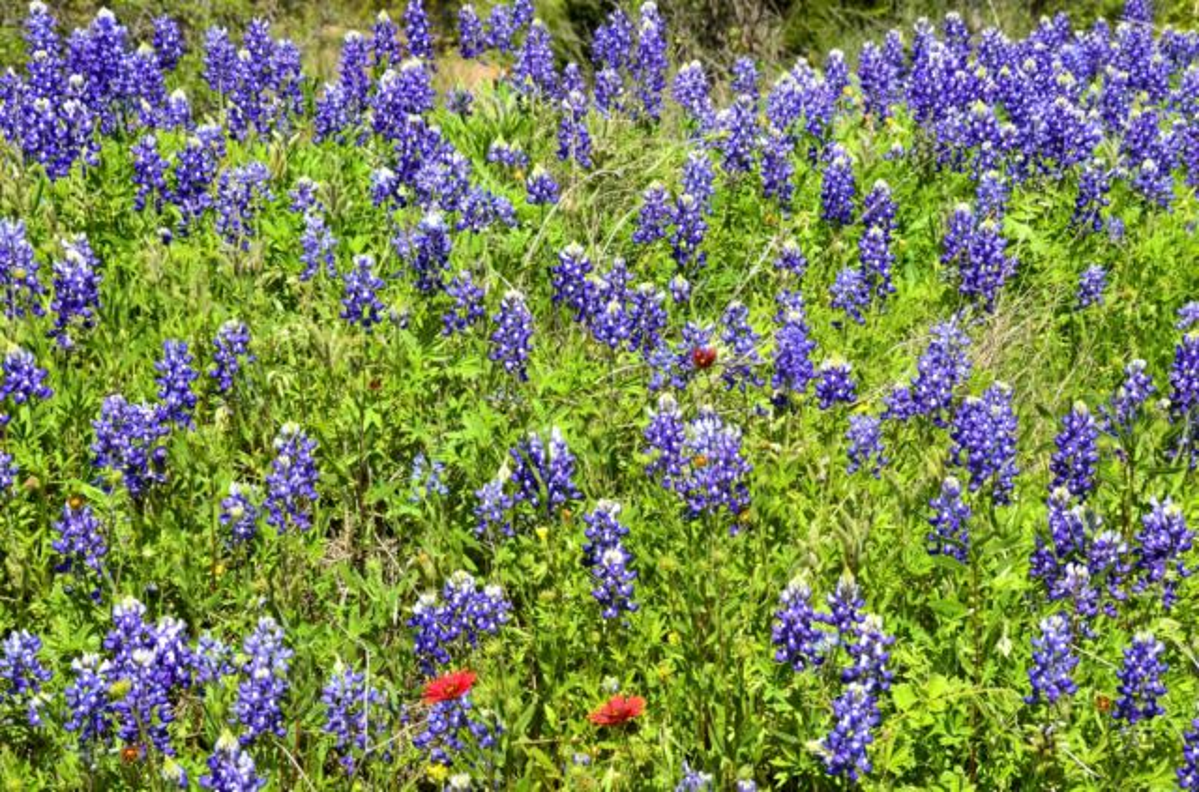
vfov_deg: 17.4
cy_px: 396
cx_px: 600
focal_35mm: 78
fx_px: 2591
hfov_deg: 26.1
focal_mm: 52
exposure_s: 1/125
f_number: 16
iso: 200
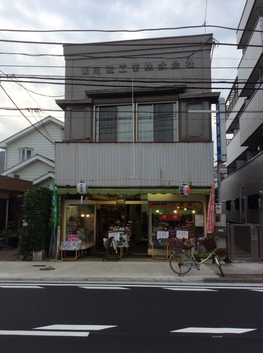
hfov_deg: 44.1
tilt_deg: +5.3
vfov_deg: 56.9
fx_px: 325
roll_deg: -0.6
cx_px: 132
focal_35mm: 32
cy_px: 176
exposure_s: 1/213
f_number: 2.4
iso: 32
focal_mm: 3.3
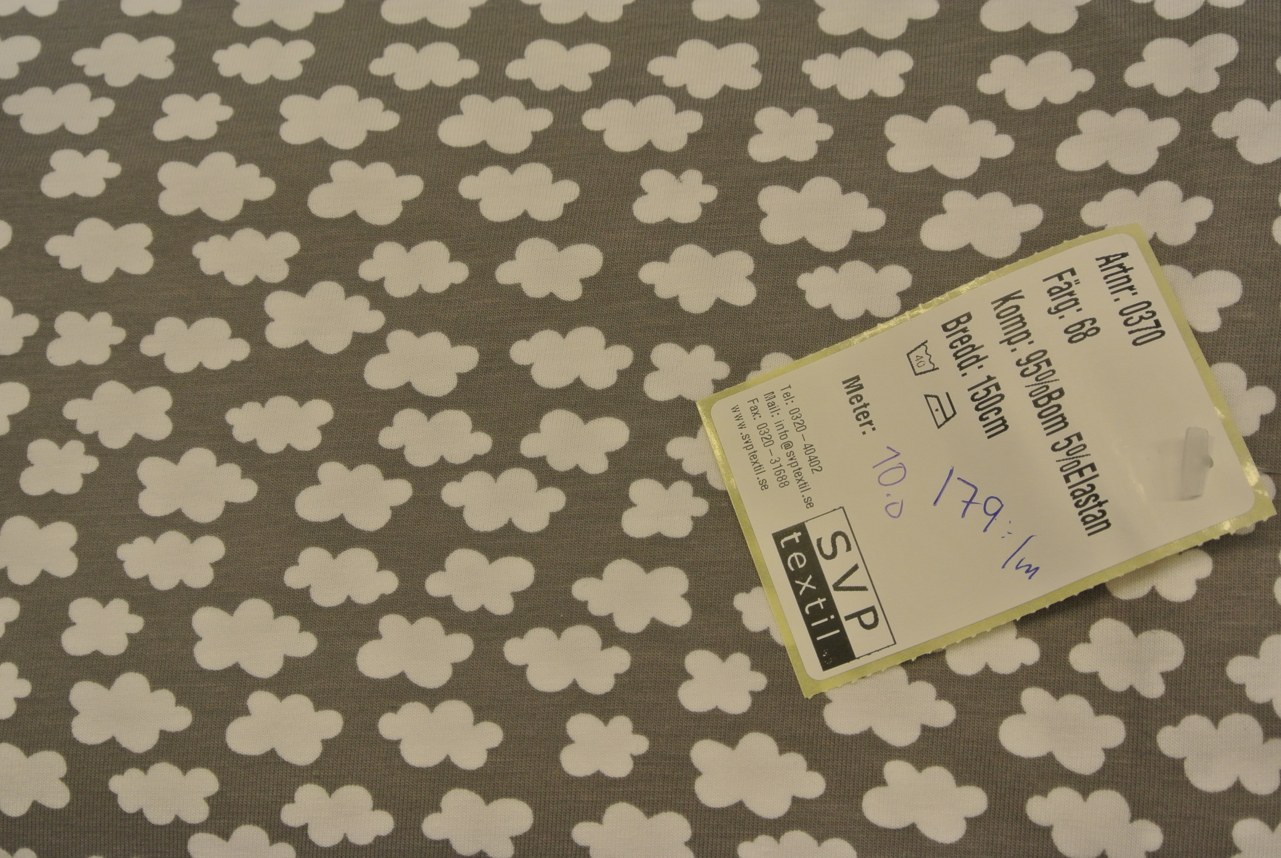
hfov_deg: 40.3
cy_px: 429
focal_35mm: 49
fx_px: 1746
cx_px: 640
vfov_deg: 27.6
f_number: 4.5
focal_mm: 18.2
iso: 400
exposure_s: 1/80
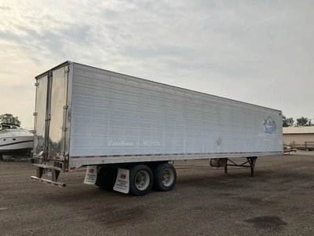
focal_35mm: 29
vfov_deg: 48.2
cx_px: 157
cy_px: 118
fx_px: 263
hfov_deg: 61.7
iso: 25
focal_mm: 3
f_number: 1.8
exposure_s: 1/2320
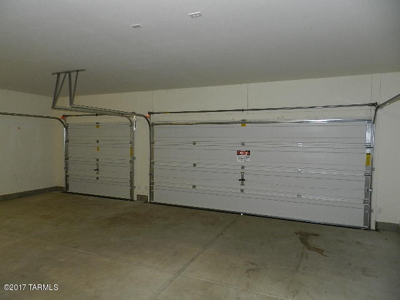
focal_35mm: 23
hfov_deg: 73.9
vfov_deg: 58.9
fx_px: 266
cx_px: 200
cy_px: 150
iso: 200
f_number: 3.4
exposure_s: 1/30
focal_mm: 4
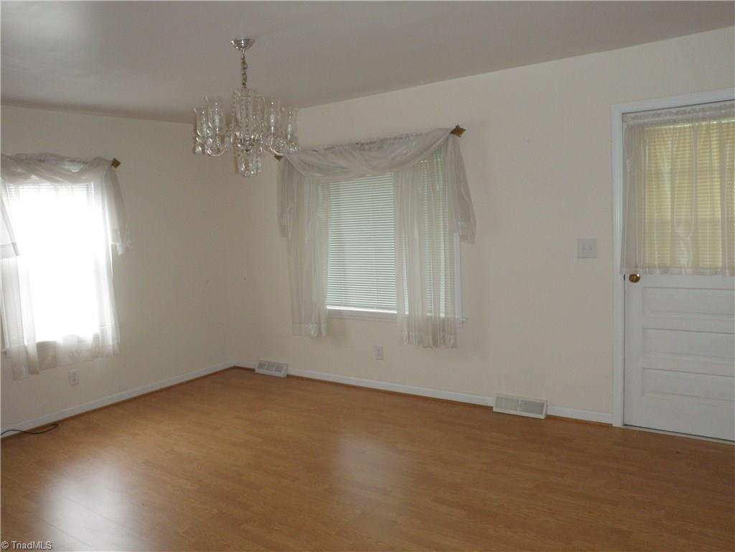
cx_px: 368
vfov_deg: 49.7
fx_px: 595
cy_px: 276
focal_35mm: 28
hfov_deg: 63.4
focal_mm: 5
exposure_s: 1/30
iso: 160
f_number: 3.5
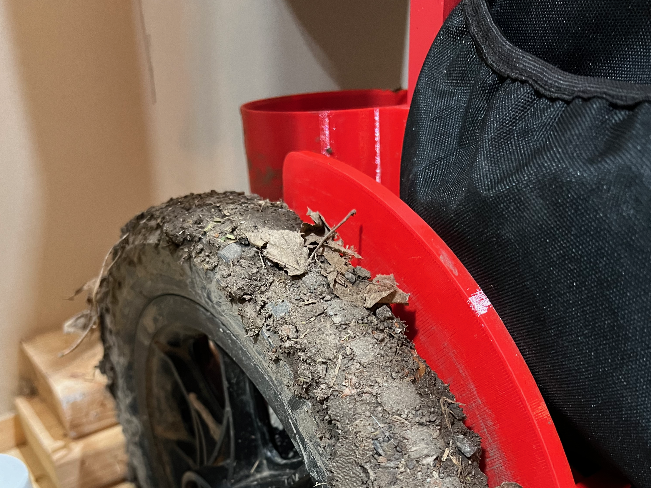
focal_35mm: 35
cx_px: 323
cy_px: 422
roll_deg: +1.3
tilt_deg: -33.4
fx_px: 658
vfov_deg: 38.4
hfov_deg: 52.6
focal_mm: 5.7
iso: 500
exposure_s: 1/40
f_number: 1.5
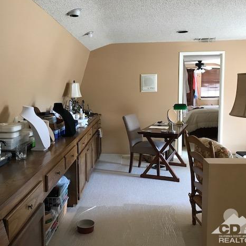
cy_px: 121
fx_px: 273
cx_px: 110
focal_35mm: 34
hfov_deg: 48.4
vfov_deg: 48.4
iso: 50
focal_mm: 3.99
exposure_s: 1/15
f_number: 1.8
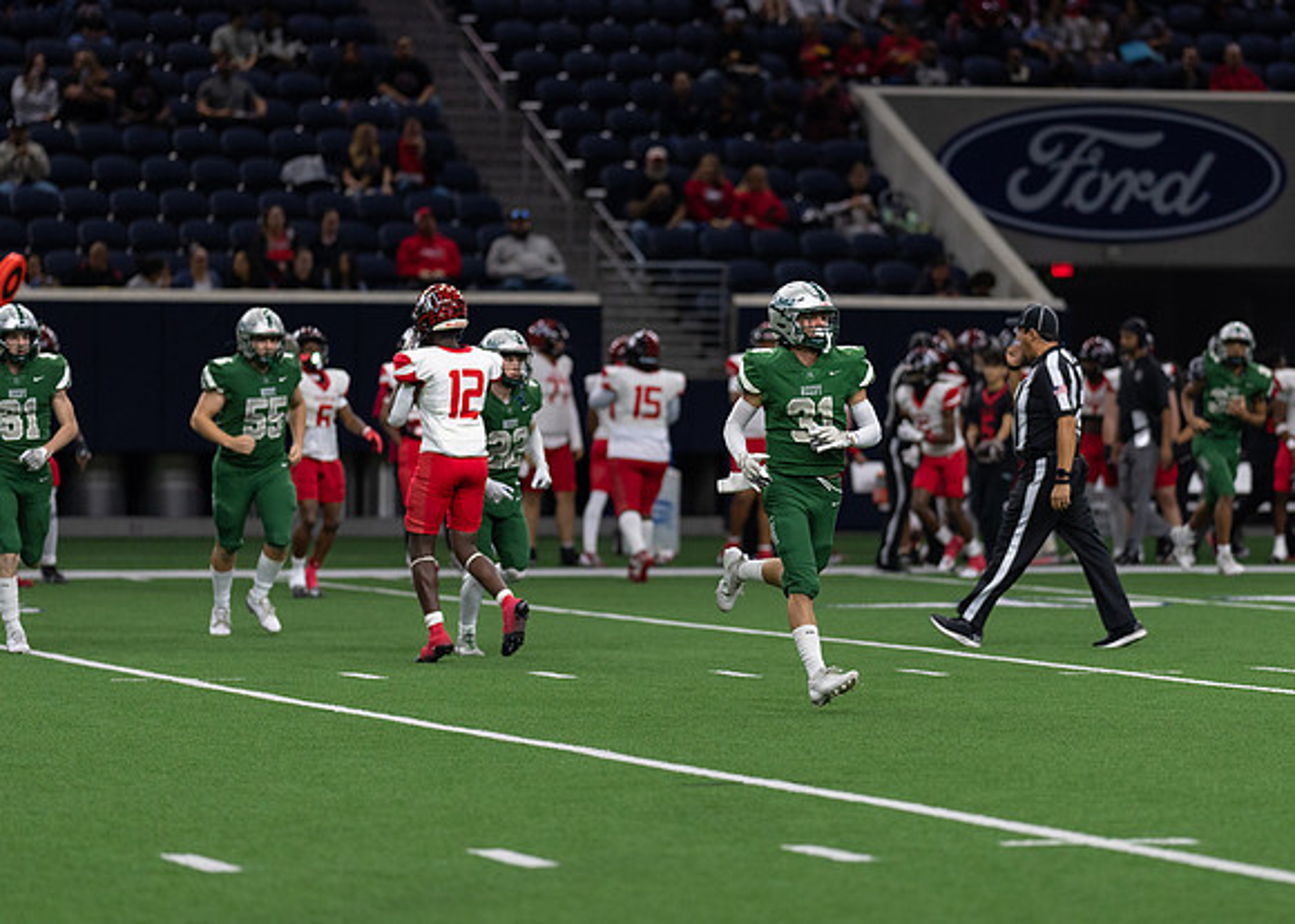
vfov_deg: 7.3
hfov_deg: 10.2
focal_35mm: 196
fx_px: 7222
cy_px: 428
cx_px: 778
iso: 1000
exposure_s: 1/1250
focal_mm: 135
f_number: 1.8
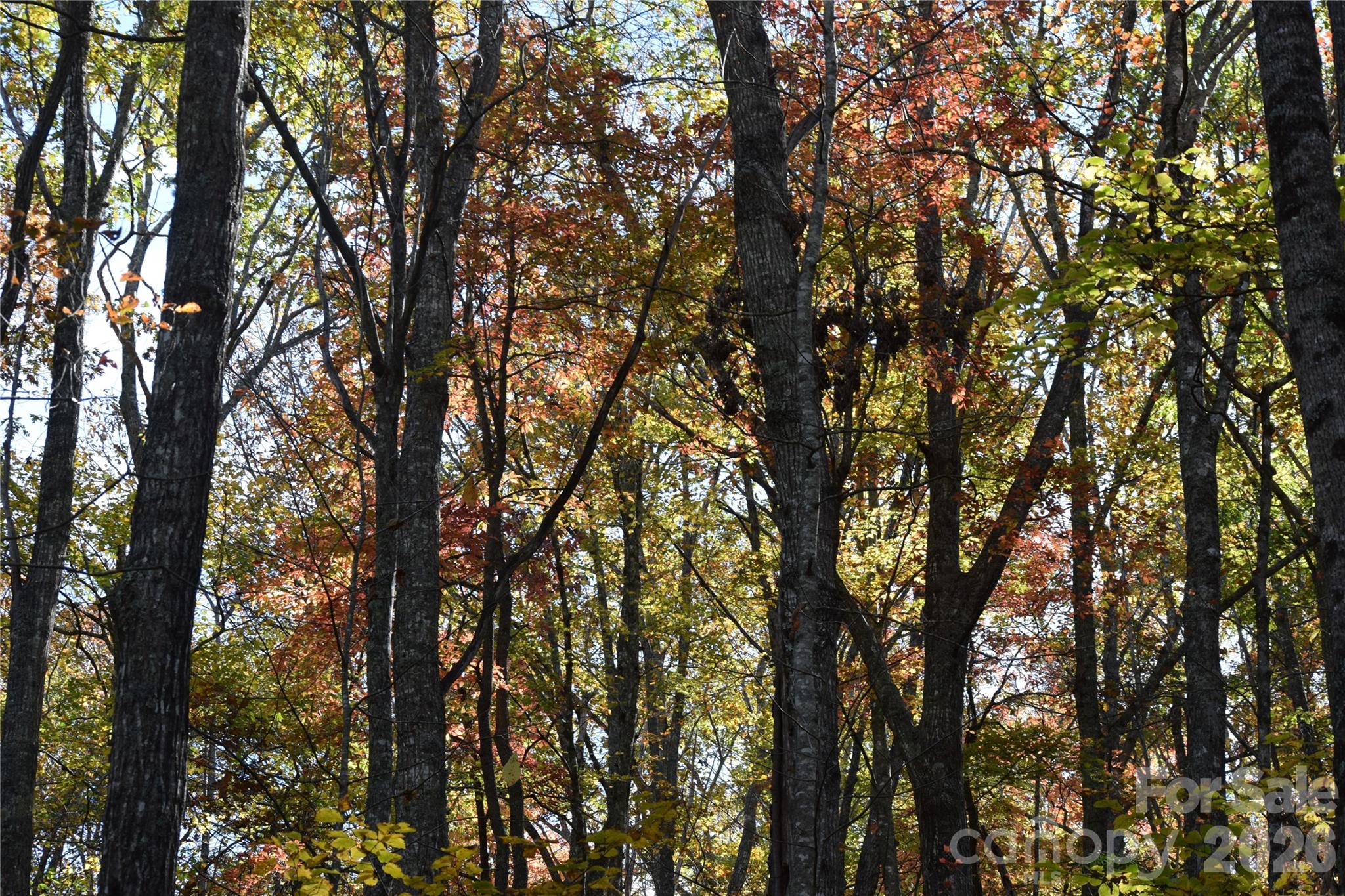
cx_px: 672
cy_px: 448
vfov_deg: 16.6
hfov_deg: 24.6
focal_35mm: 82
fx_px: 3082
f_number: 7.1
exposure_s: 1/200
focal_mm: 55
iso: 400
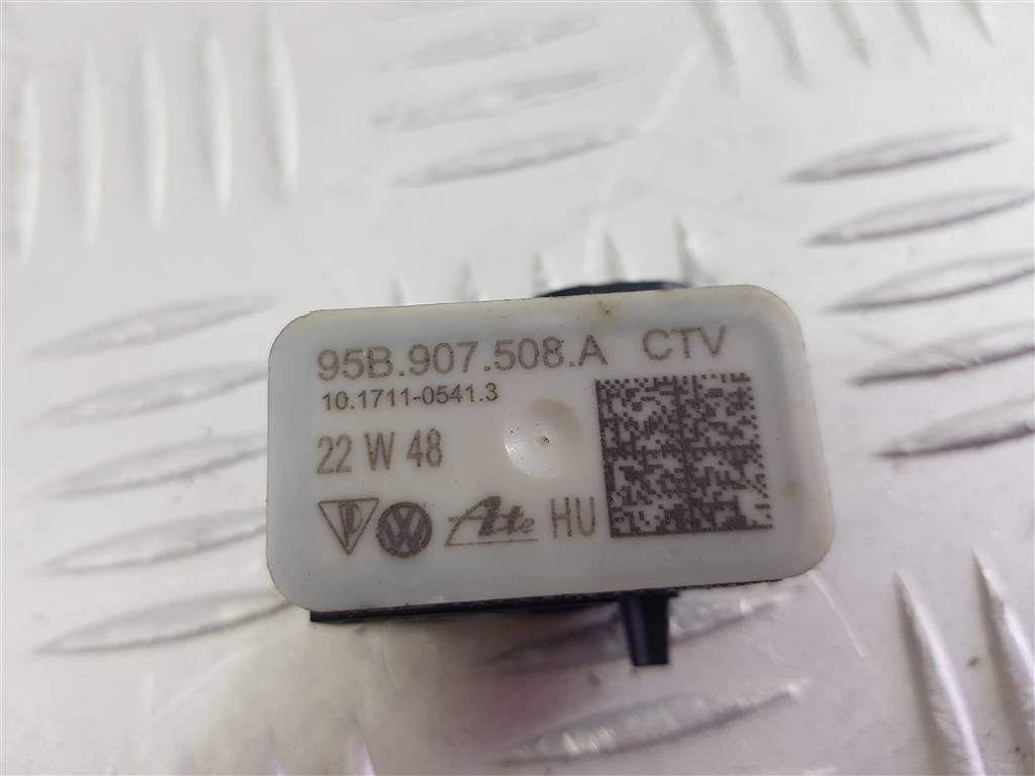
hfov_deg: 67.3
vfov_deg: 53.1
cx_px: 518
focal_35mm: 26
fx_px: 777
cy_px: 388
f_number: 1.7
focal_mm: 4.2
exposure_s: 1/100
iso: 64
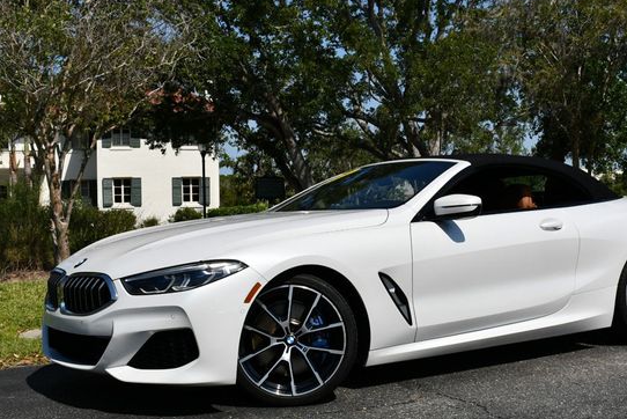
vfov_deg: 26.0
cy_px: 211
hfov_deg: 38.1
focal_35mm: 52
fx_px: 906
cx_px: 368
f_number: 10
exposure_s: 1/400
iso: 100
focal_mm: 22
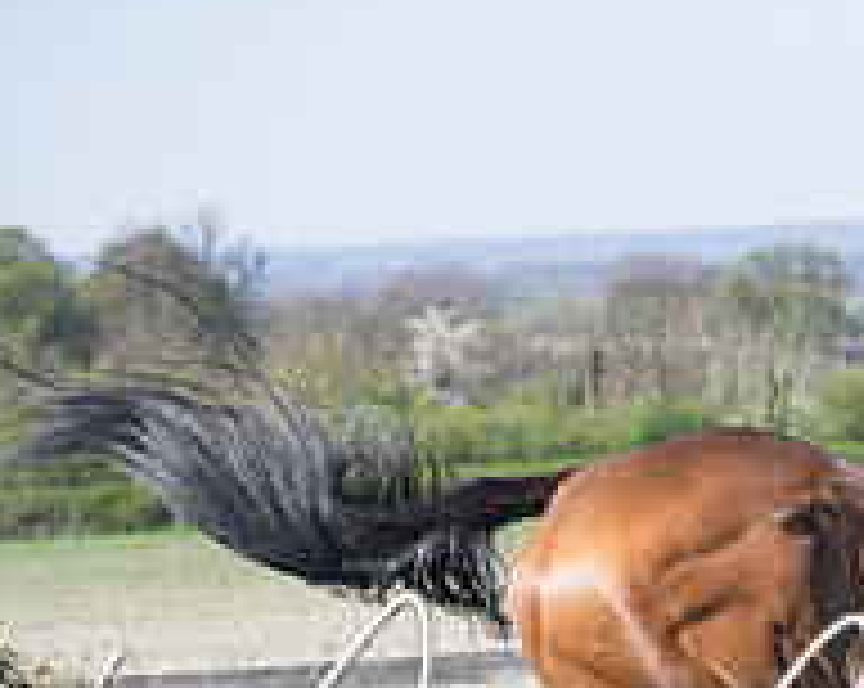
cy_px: 658
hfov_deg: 6.5
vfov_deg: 5.2
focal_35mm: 296
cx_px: 890
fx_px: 7558
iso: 200
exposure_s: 1/2000
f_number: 4
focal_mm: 70
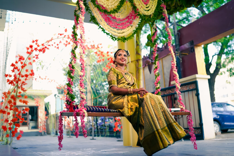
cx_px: 117
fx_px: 228
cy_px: 78
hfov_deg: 54.4
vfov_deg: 37.9
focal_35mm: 35
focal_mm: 35
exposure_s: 1/200
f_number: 1.6
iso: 100
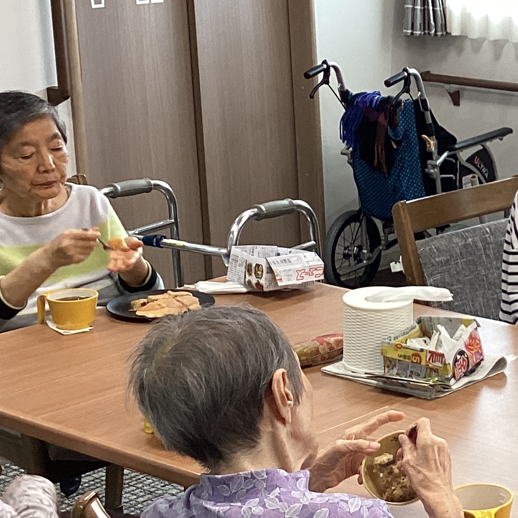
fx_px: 1524
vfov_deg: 19.3
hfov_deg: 17.9
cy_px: 266
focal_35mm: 90
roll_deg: +0.2
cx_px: 697
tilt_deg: -15.0
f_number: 2.4
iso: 80
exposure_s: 1/50
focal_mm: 3.3
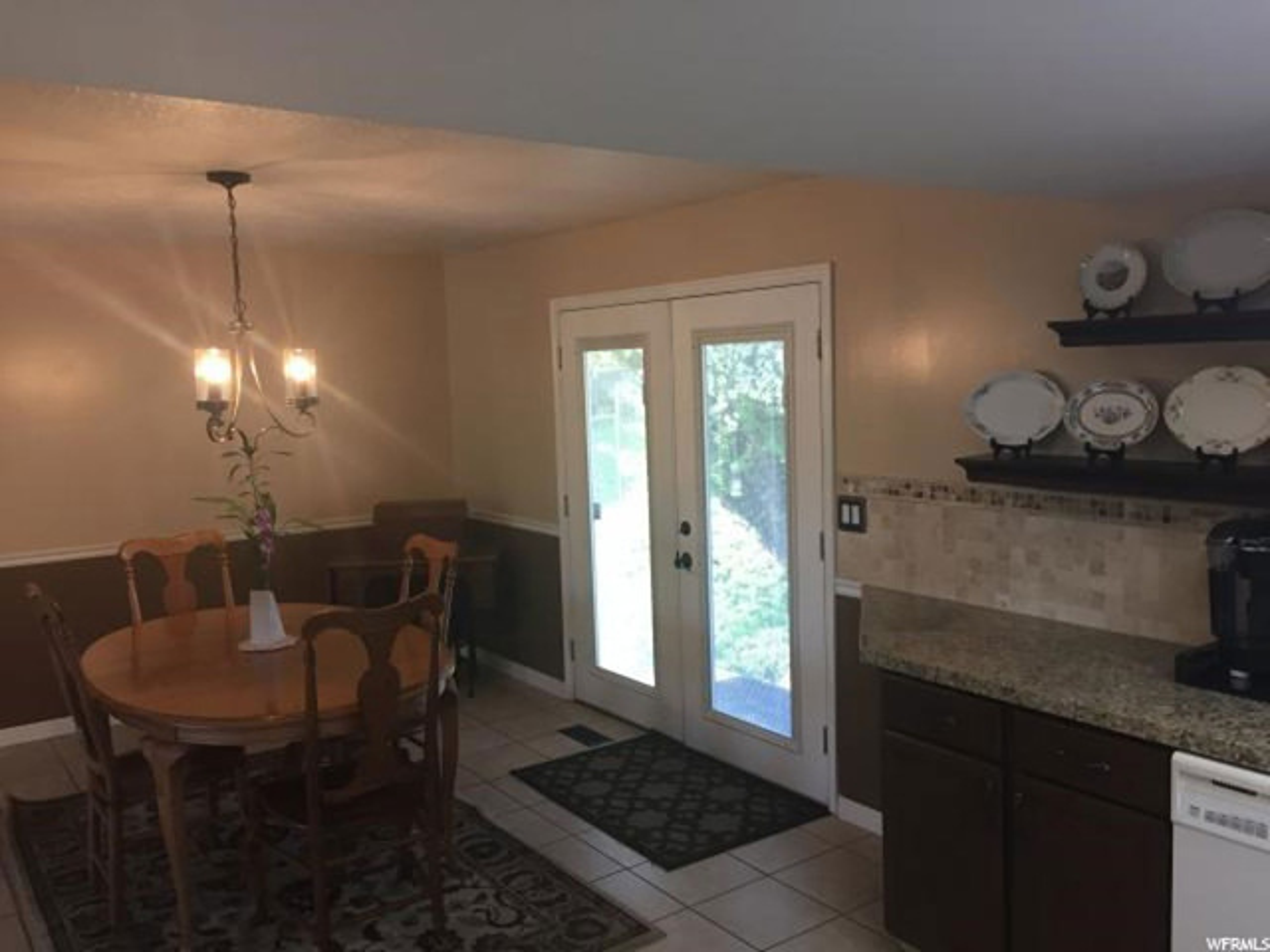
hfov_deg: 61.7
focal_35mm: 29
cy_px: 476
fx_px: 1064
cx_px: 635
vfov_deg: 48.2
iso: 64
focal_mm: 4.15
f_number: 2.2
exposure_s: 1/30
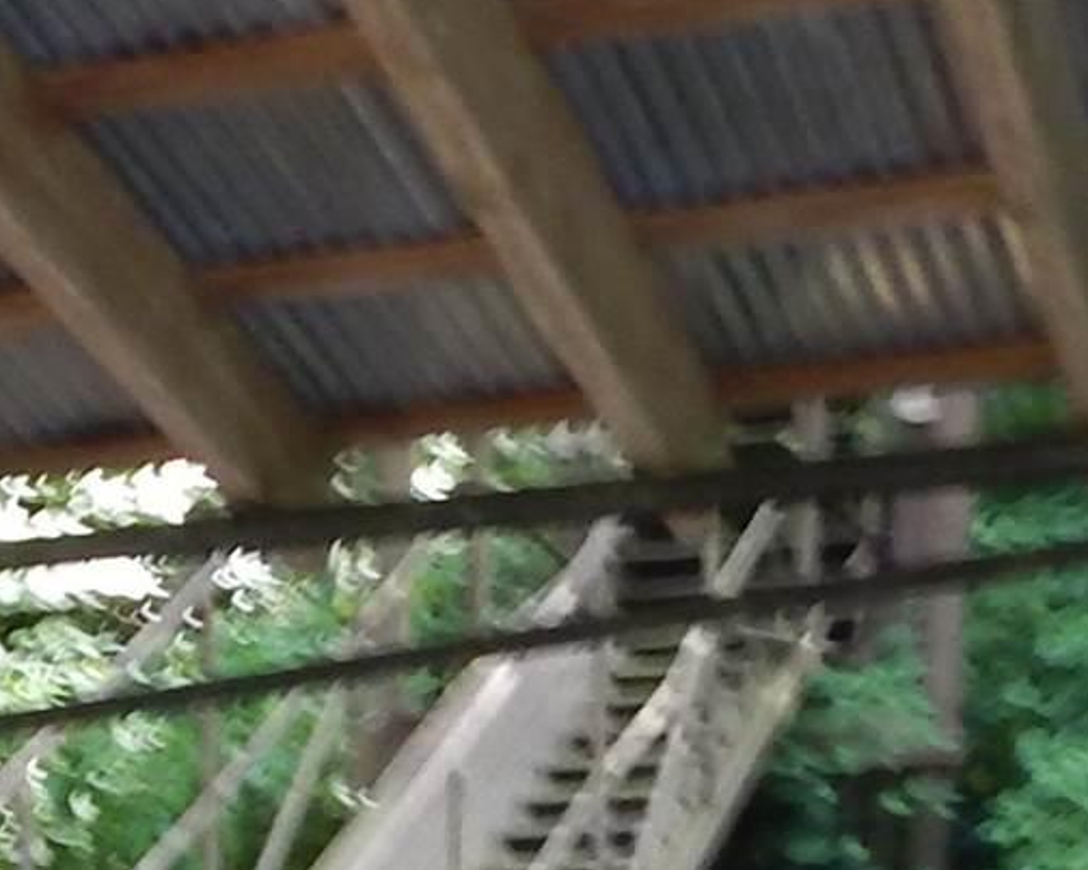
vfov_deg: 10.5
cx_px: -1628
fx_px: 4217
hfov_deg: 11.7
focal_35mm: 131
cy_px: 1919
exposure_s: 1/60
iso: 125
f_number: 3
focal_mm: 4
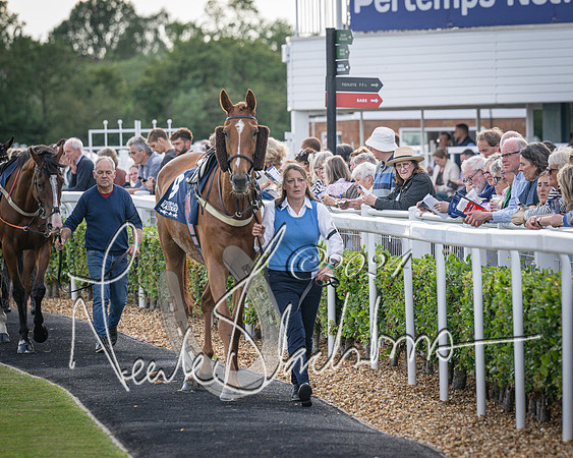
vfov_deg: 5.6
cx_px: 286
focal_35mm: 278
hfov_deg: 7.0
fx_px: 4718
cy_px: 229
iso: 400
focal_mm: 165
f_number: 4
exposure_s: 1/1250
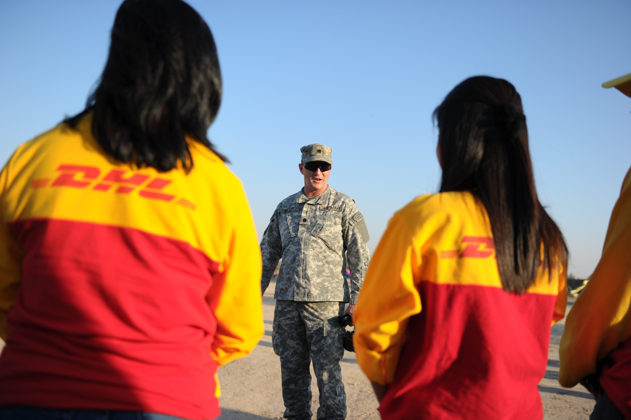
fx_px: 596
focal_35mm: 34
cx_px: 316
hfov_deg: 55.8
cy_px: 210
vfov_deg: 38.8
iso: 200
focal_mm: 34
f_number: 2.8
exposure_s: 1/2000
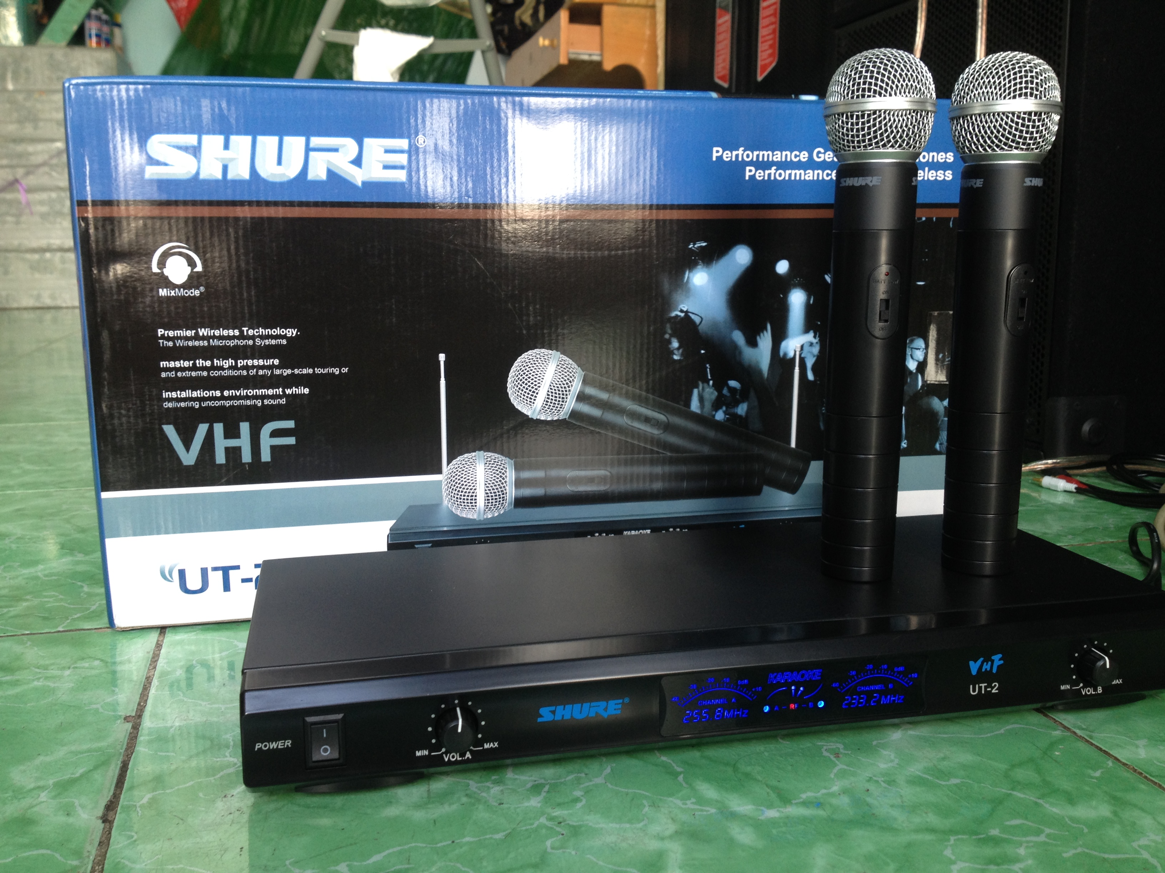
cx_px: 582
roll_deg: -1.0
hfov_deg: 52.6
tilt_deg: -16.9
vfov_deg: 40.7
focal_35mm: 35
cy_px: 436
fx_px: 1178
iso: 50
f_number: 2.4
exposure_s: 1/24
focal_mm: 4.28
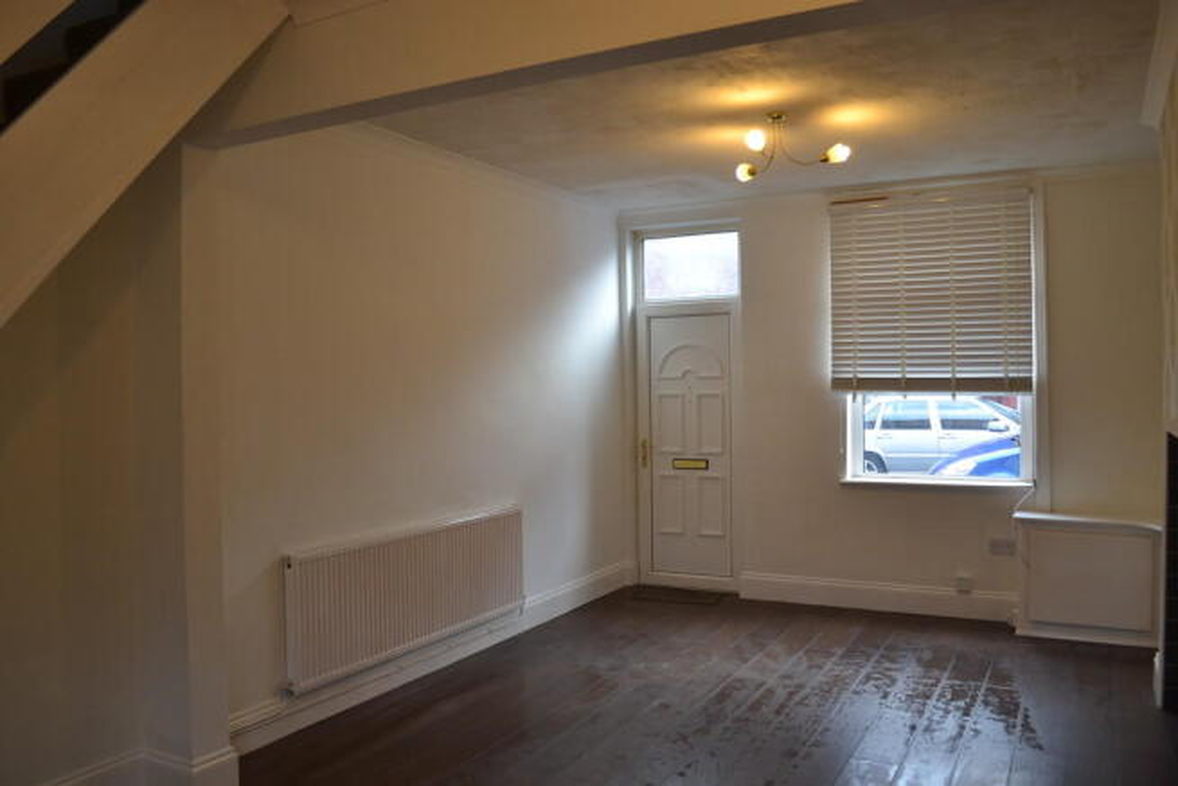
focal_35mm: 27
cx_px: 589
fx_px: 884
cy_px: 393
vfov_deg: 48.0
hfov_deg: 67.4
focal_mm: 18
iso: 400
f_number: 4
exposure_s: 1/60
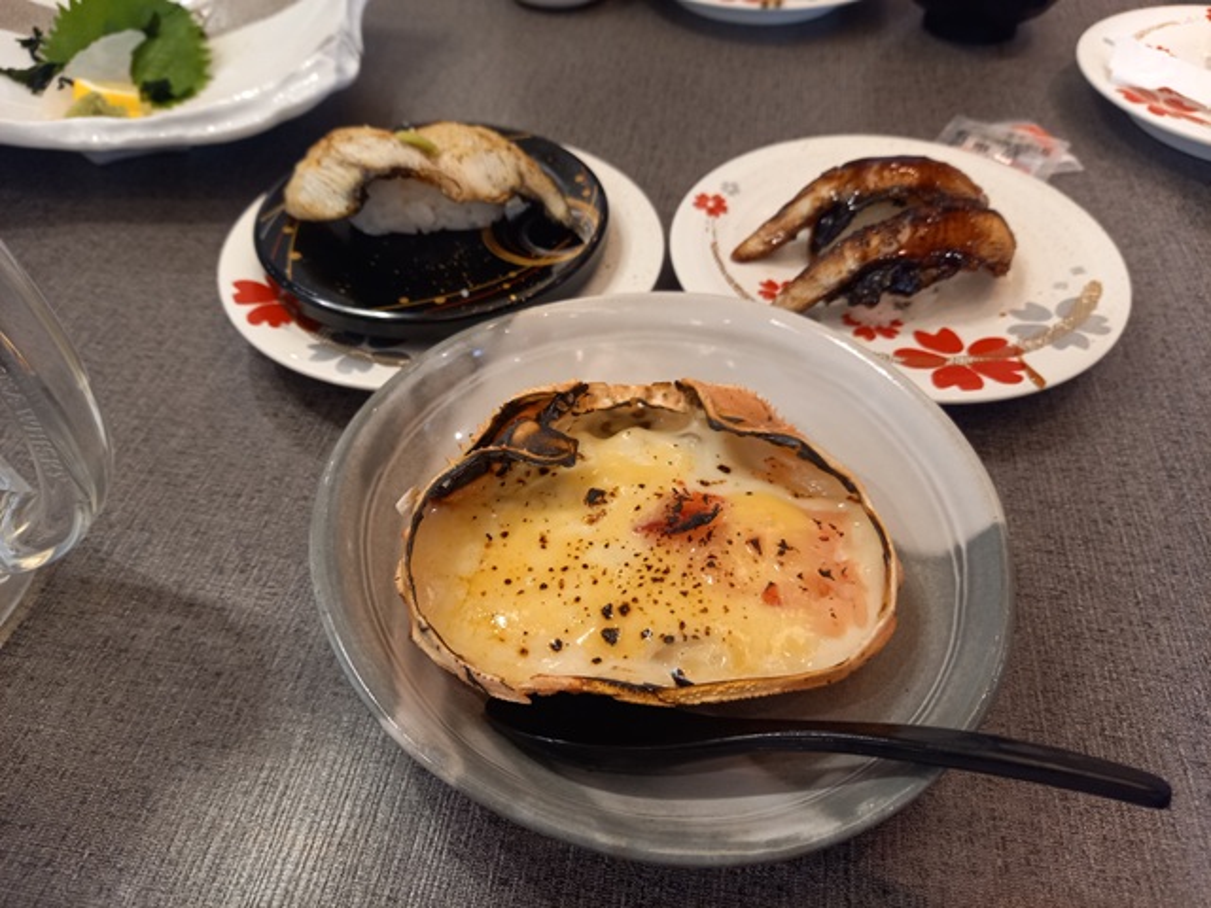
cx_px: 606
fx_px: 875
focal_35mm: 25
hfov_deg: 69.4
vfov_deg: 54.9
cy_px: 454
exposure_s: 1/60
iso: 200
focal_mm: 4.65
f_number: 1.8
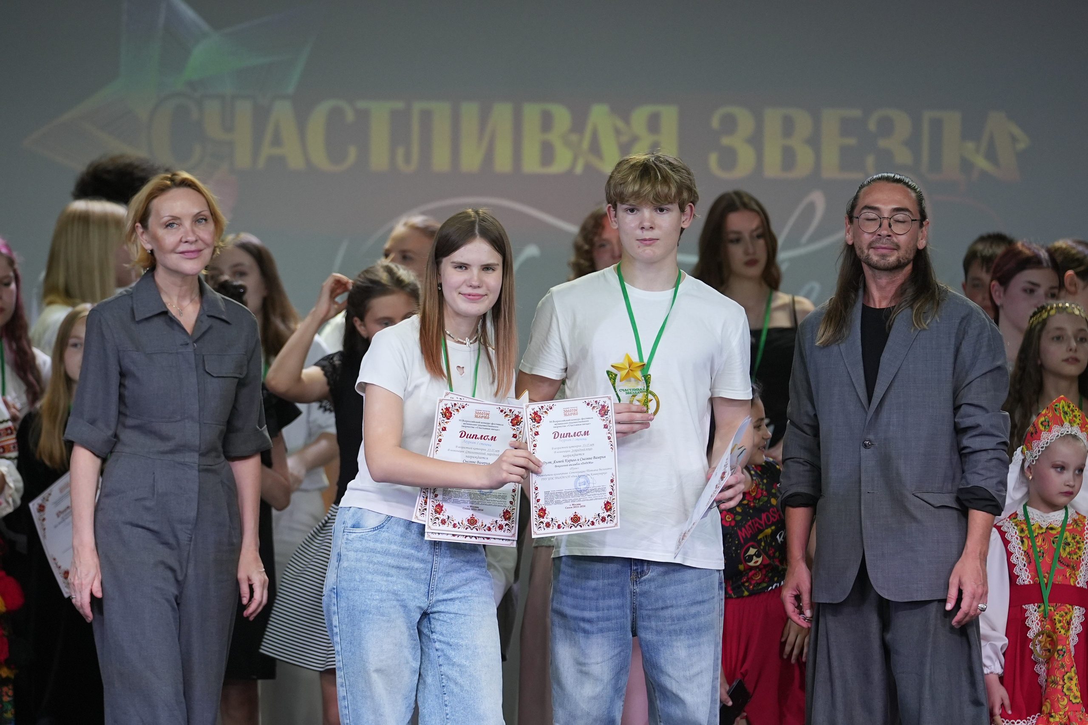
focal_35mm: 238
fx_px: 7193
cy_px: 362
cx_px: 544
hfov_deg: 8.7
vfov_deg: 5.8
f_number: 2.8
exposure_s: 1/250
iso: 1000
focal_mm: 159
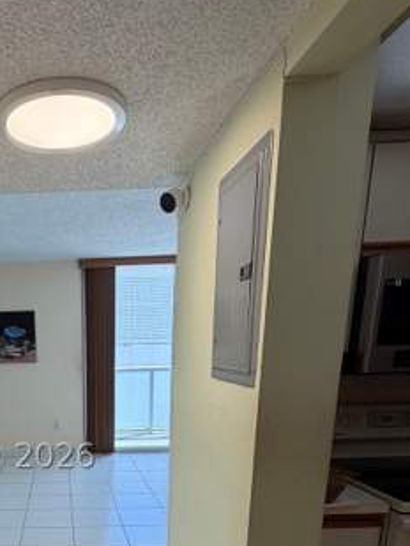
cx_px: 53
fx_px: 458
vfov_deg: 56.0
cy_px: 456
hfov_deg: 44.6
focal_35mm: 29
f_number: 2.2
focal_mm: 2.22
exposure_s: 1/121
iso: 100
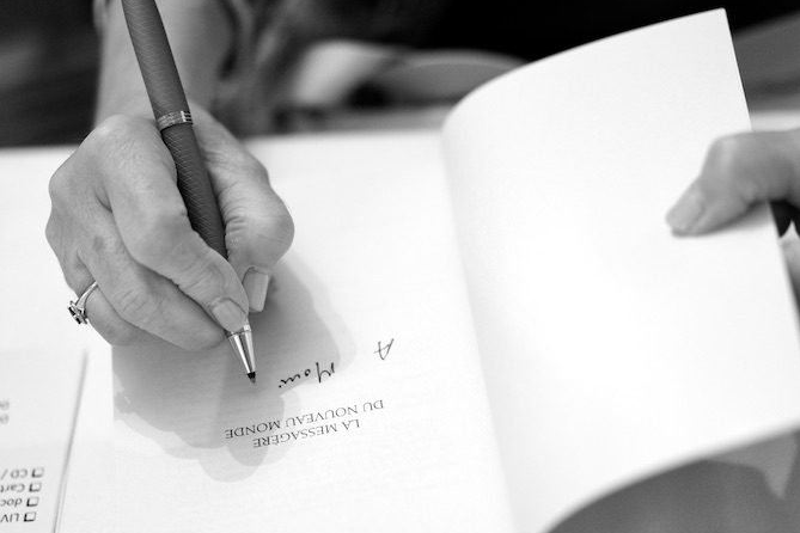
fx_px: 1644
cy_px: 355
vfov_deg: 18.4
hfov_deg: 27.3
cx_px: 442
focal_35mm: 74
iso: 1250
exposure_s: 1/60
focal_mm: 55
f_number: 1.8
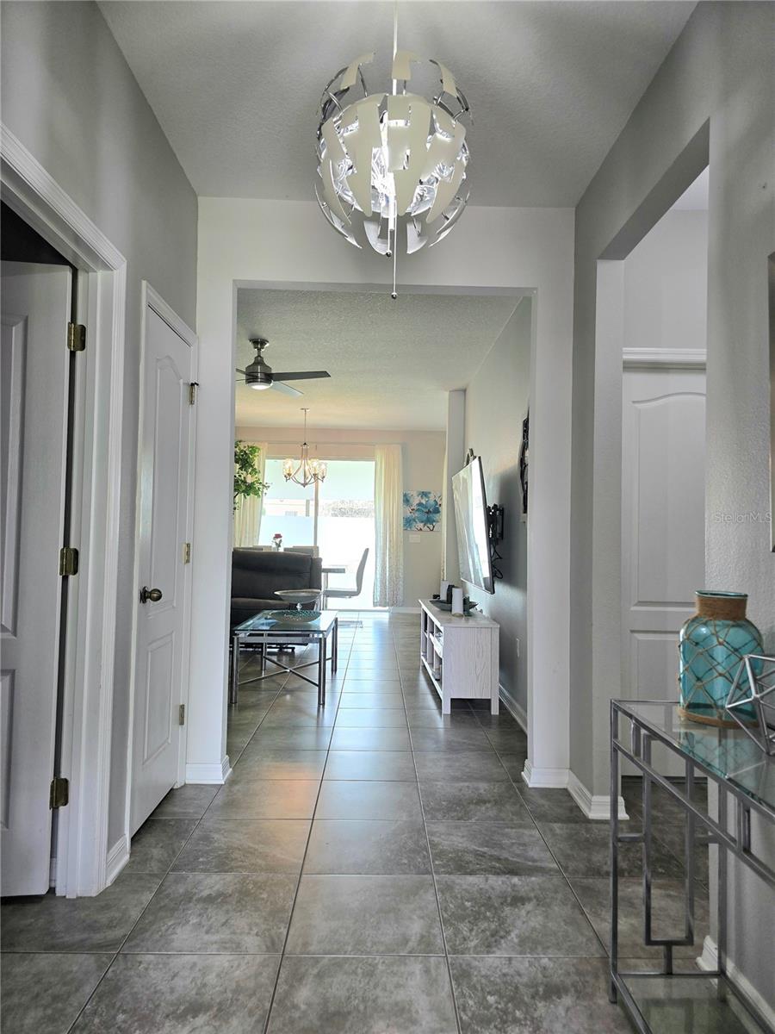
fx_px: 687
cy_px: 517
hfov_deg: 58.9
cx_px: 388
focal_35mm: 23
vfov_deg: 73.9
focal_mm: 6.3
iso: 80
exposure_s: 1/120
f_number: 1.7
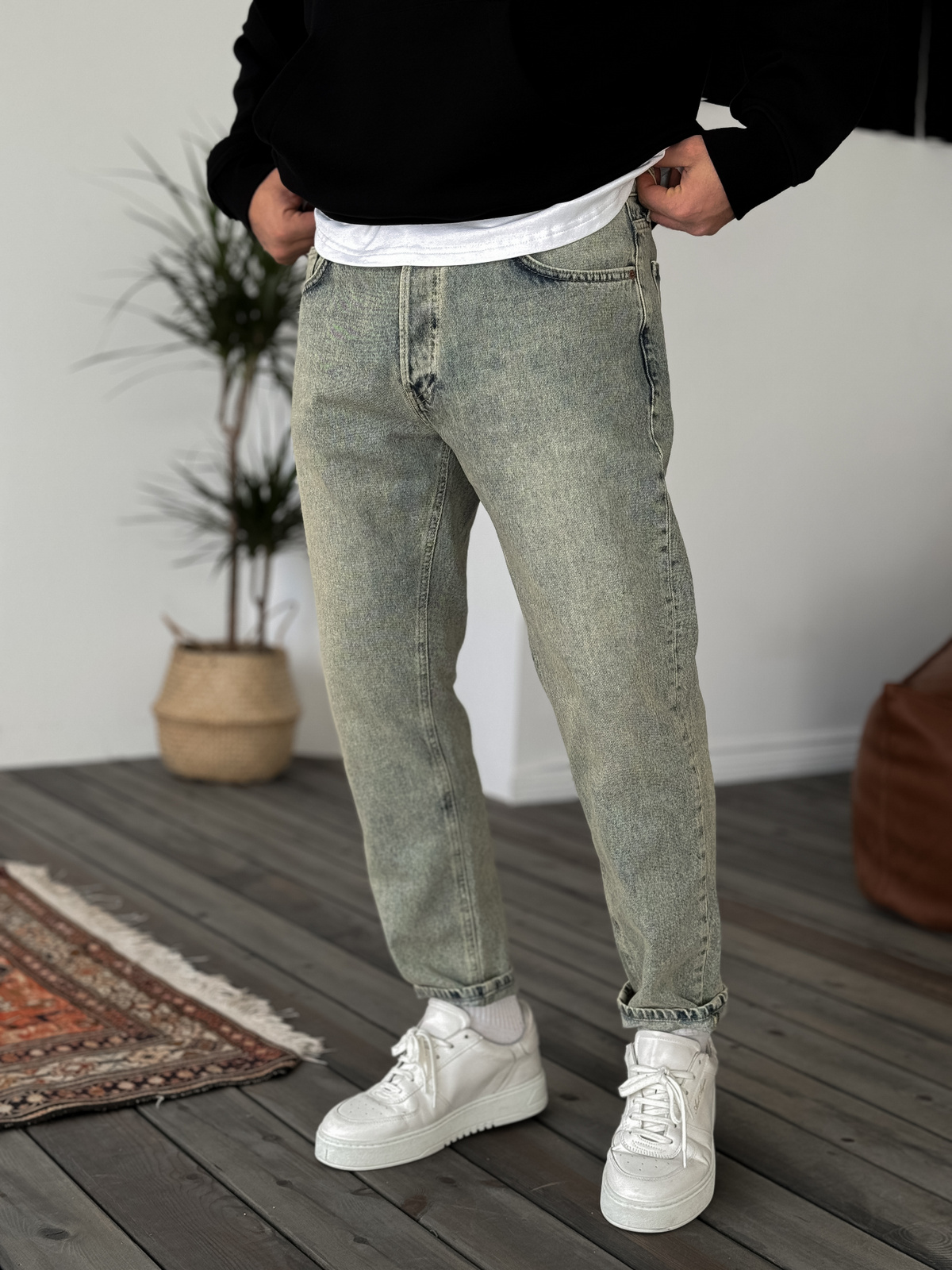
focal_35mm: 48
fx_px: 1760
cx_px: 476
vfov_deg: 39.7
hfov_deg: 30.3
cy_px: 635
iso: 64
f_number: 1.8
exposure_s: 1/160
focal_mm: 6.86
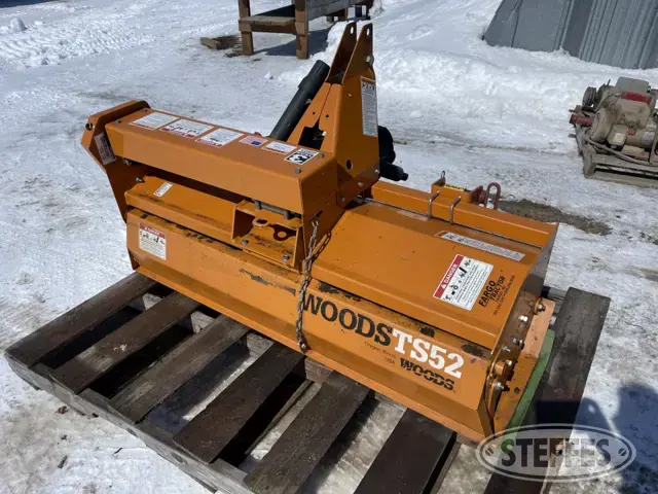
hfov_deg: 67.3
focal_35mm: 26
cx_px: 329
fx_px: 494
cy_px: 247
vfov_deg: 53.1
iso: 32
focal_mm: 5.1
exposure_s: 1/10000
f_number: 1.6
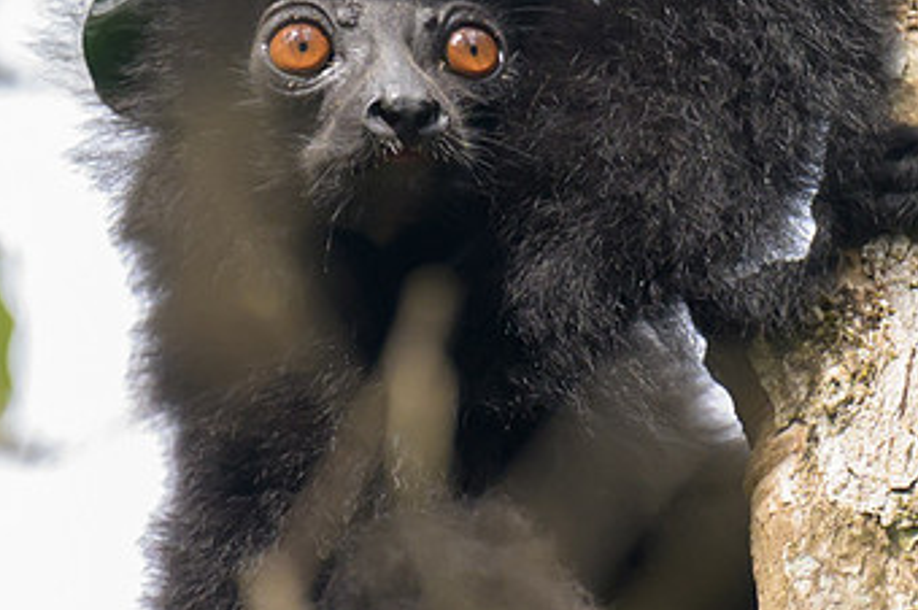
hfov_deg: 2.3
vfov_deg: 1.6
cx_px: 467
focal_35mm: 880
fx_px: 22418
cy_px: 303
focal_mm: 200
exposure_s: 1/1600
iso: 1000
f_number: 2.8
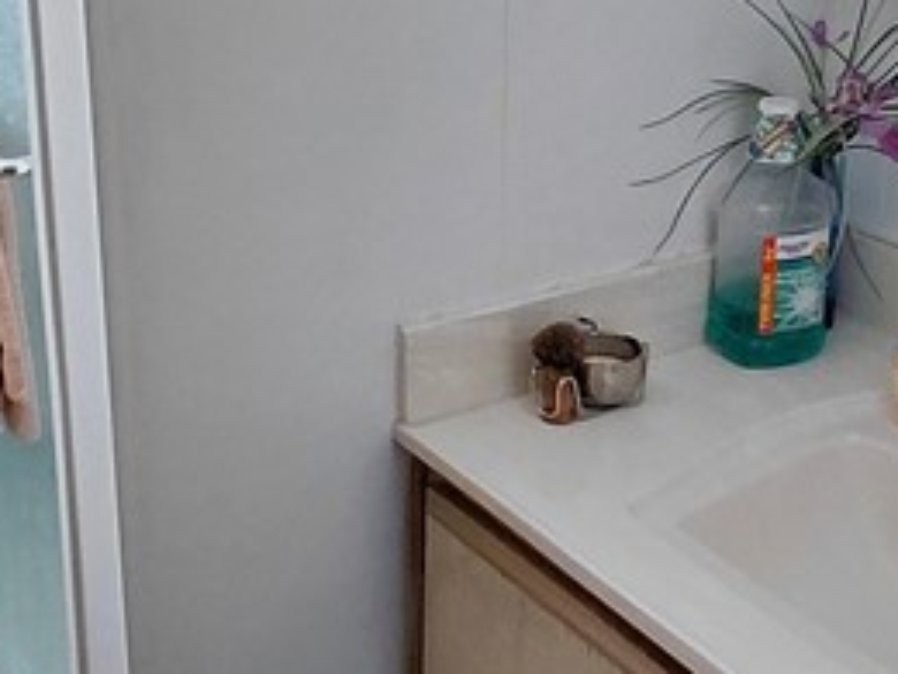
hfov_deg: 30.5
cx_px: 307
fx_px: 1634
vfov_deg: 23.2
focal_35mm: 63
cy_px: 214
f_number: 2.2
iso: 200
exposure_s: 1/60
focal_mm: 1.64
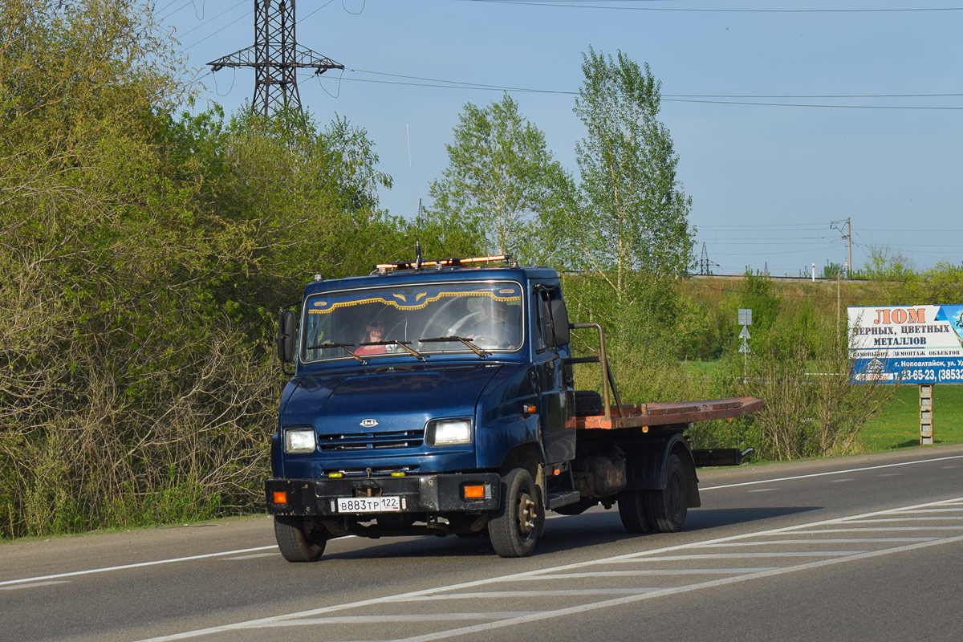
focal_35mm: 82
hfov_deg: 24.6
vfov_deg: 16.6
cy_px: 321
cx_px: 482
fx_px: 2207
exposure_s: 1/800
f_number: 7.1
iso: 200
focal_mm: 55
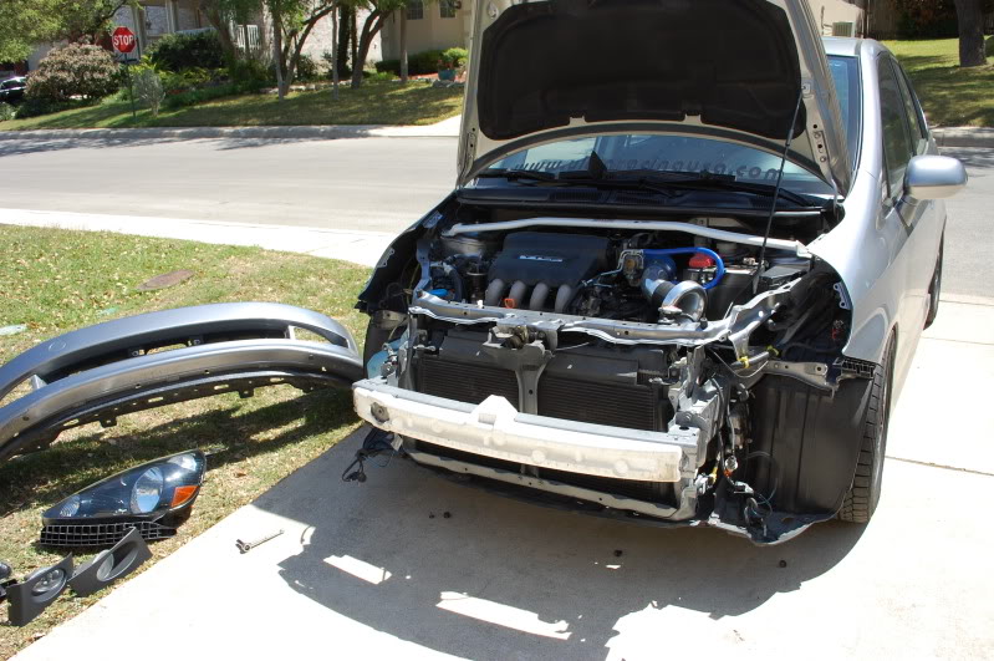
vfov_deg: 43.5
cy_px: 330
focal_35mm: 30
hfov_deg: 62.0
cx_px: 497
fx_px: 827
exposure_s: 1/250
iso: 200
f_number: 8
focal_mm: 20
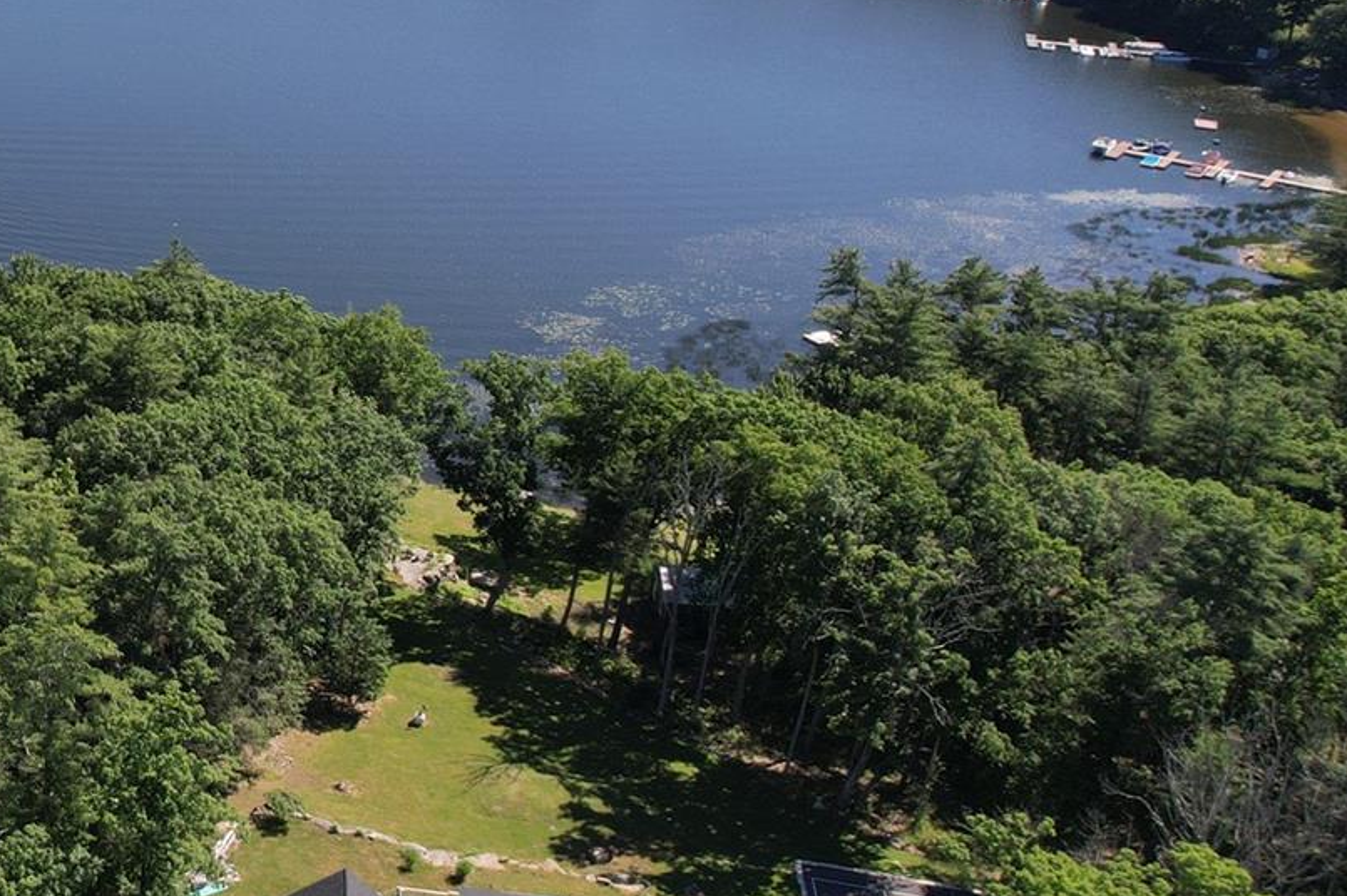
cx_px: -233
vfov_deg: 23.9
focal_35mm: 56
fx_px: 2094
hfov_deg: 30.7
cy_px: 223
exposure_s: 1/1250
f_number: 2.8
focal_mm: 8.38
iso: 100
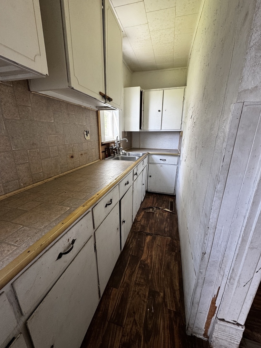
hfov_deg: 85.7
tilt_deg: -17.4
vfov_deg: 102.1
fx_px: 141
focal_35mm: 14
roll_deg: +1.0
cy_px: 174
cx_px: 130
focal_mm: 2.22
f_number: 2.2
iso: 200
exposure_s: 1/99
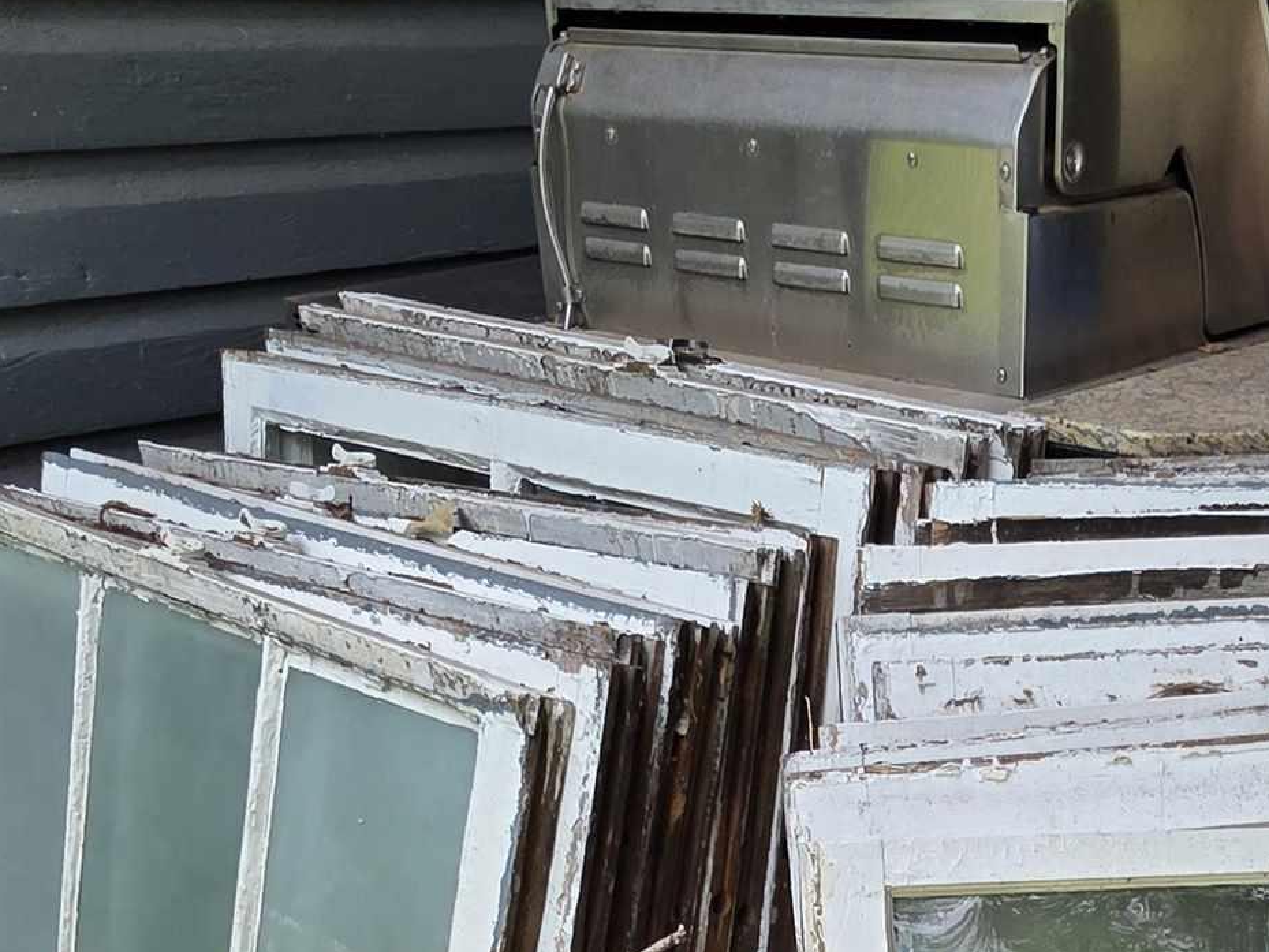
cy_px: 1274
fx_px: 1577
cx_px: 958
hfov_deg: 42.4
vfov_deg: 27.4
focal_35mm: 43
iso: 40
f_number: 1.9
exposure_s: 1/638
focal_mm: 2.2
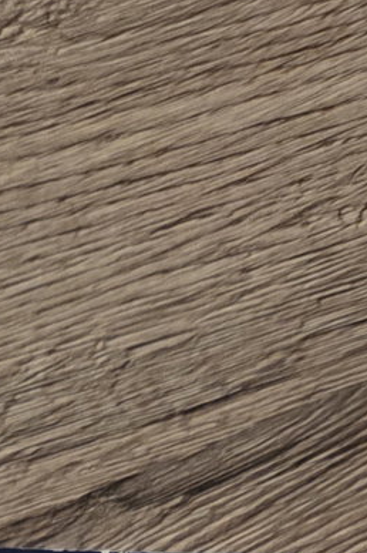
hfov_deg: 12.8
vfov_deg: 15.9
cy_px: 1091
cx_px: -158
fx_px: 1562
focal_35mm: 102
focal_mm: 5.4
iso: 1250
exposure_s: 1/100
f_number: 1.8
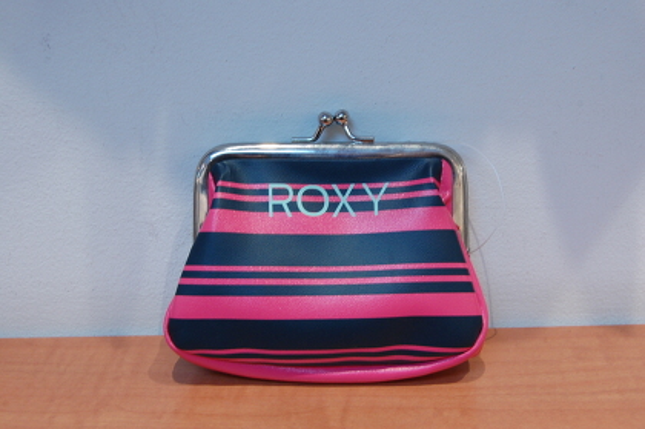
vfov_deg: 28.0
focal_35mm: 48
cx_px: 322
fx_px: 859
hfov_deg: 41.2
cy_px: 214
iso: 800
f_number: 10
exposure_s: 1/15
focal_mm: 32
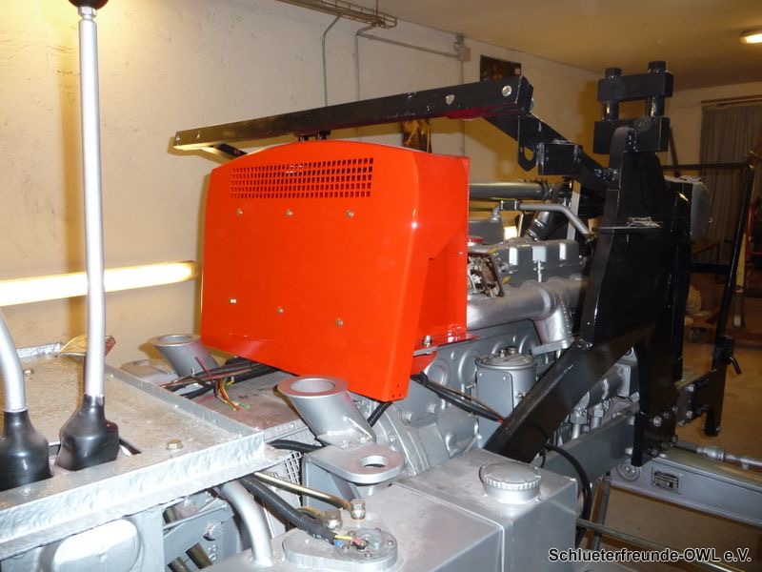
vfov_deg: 49.7
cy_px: 286
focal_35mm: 28
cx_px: 381
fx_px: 616
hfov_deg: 63.4
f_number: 3.3
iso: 200
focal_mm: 4.7
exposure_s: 1/30
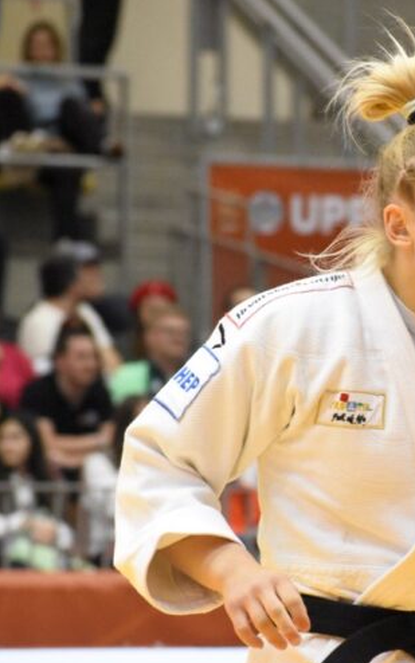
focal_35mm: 404
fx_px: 7307
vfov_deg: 5.2
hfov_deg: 3.3
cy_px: 338
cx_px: 427
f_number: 11
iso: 6400
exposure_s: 1/320
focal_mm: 170
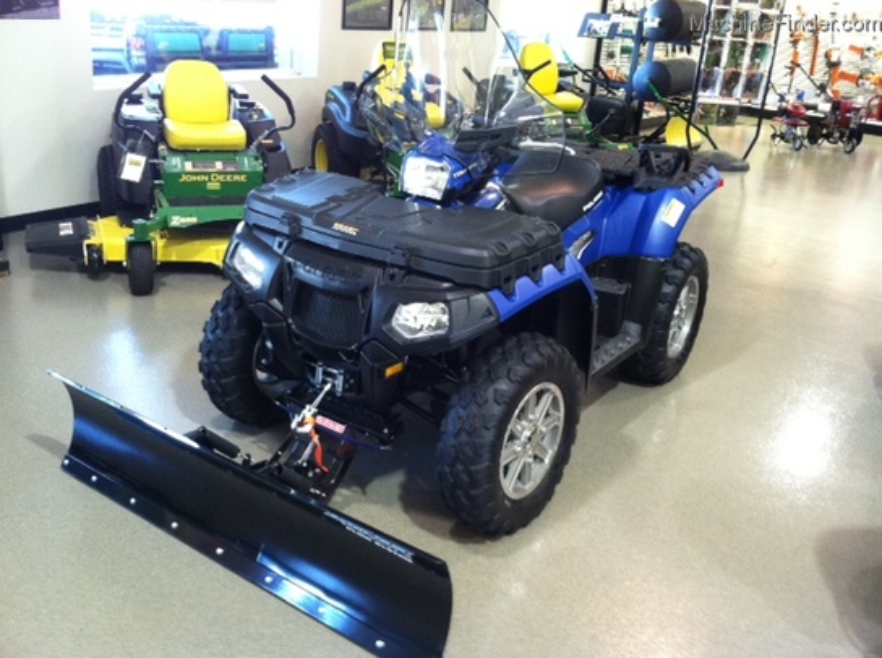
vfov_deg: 40.6
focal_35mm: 35
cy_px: 329
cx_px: 441
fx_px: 890
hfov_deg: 52.7
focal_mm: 3.85
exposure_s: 1/15
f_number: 2.8
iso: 200
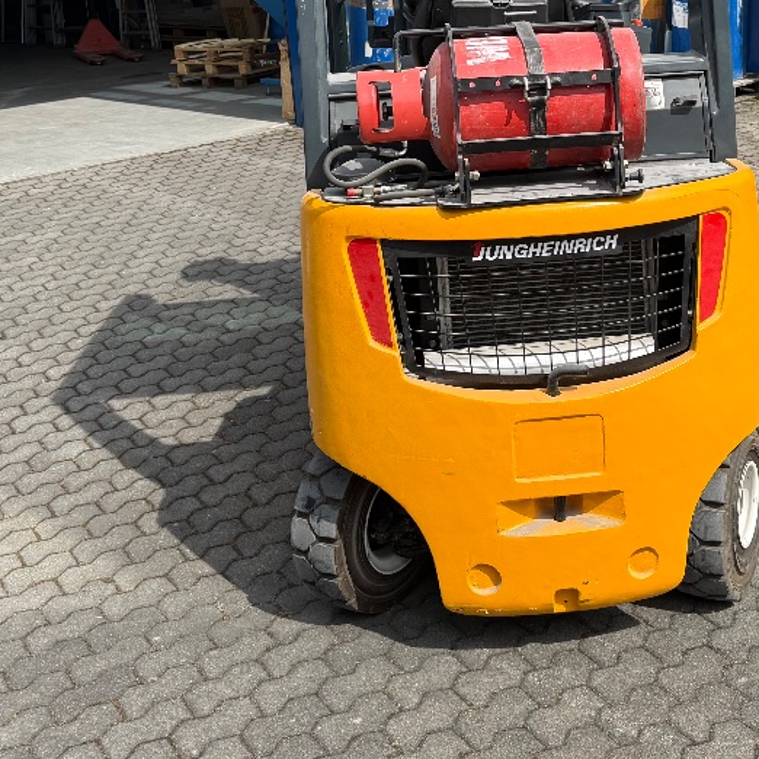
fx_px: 1290
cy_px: 173
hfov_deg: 32.4
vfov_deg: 32.1
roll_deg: +3.0
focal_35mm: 52
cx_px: 538
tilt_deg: -8.5
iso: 80
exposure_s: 1/3953
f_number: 1.78
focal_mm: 6.76
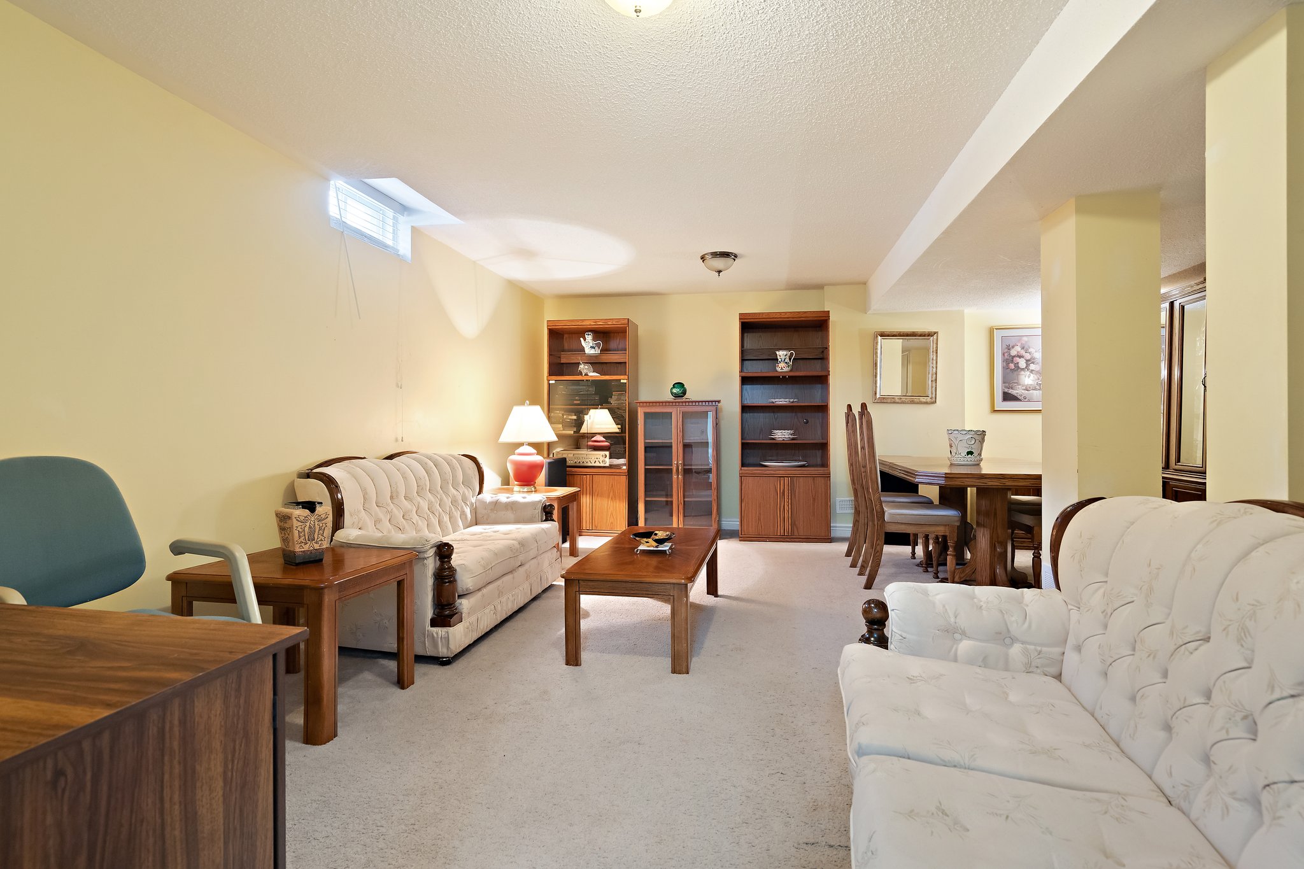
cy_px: 434
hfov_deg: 93.3
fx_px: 616
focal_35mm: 17
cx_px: 652
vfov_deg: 70.4
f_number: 6.3
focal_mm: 17
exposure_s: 1/1.67
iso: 1600
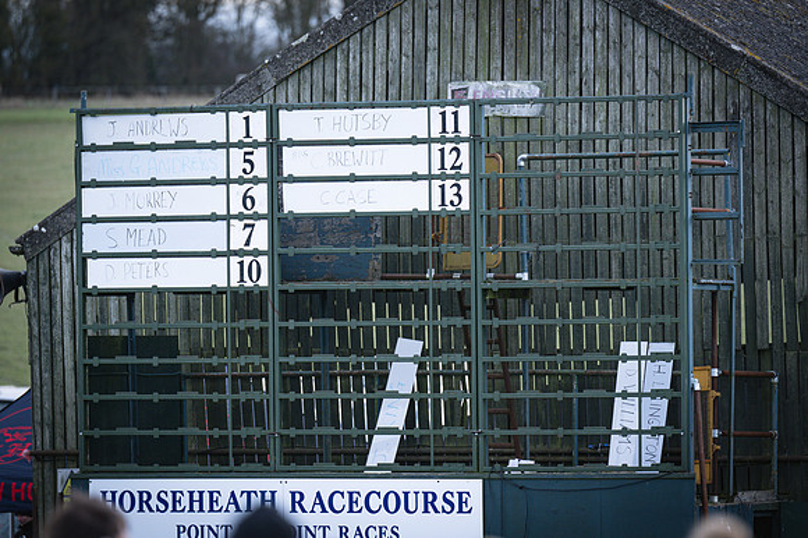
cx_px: 404
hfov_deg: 6.9
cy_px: 269
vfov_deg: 4.6
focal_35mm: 300
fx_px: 6729
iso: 400
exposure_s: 1/1250
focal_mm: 200
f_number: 2.8
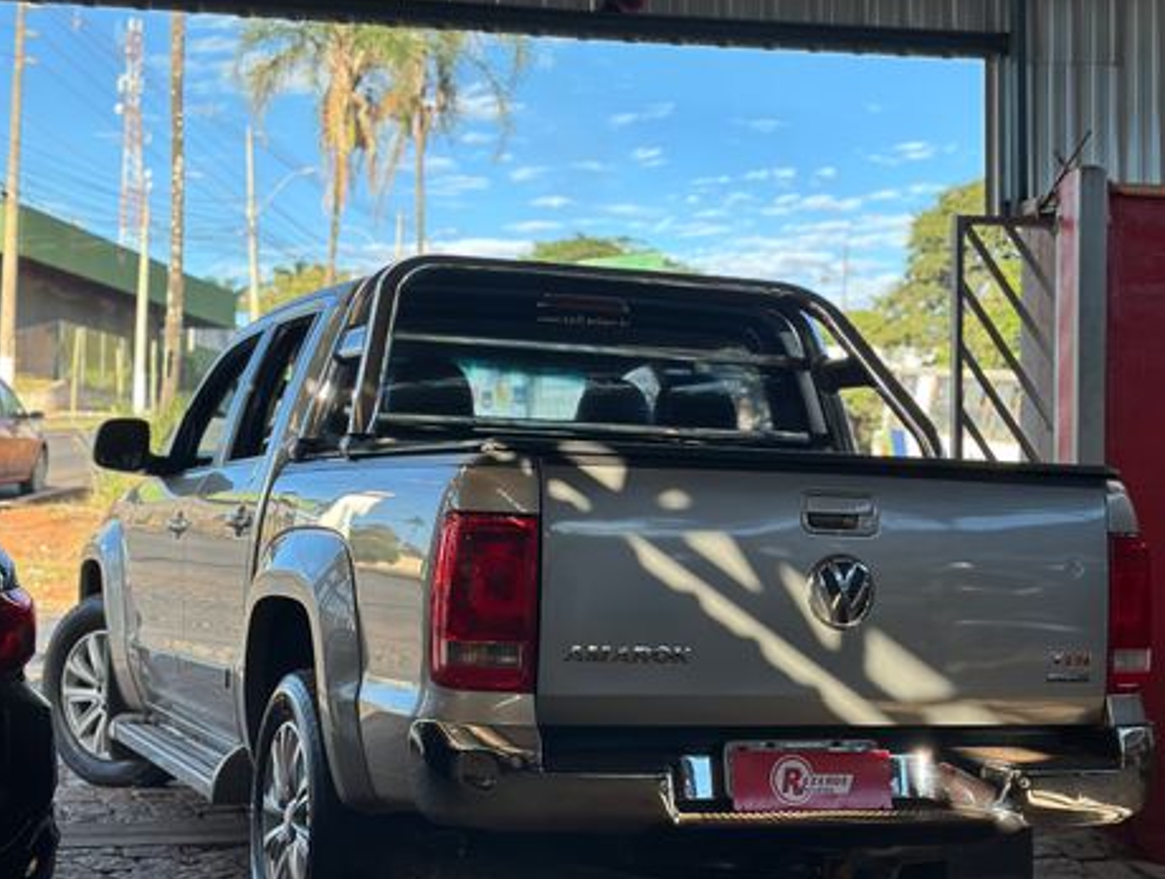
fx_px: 1653
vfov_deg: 29.8
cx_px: 585
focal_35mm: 49
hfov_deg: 38.8
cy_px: 441
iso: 80
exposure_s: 1/1085
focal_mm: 6.86
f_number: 1.78
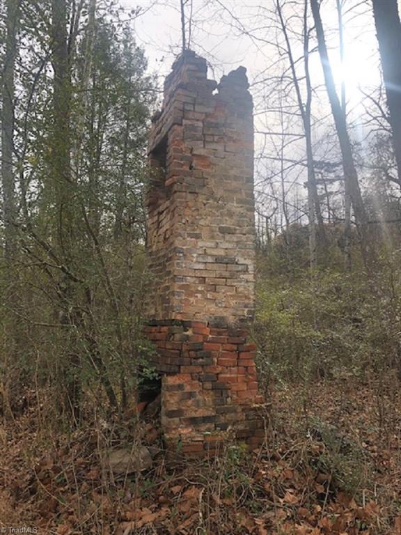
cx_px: 200
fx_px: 432
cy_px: 268
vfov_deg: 63.4
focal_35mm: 28
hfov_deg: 49.7
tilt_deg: +11.2
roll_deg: -0.4
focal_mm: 3.99
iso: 20
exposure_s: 1/842
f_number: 1.8
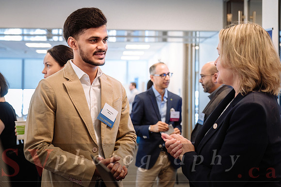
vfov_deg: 22.6
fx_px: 468
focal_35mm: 60
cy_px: 94
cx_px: 140
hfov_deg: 33.4
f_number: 2.8
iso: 1250
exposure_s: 1/160
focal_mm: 40.1
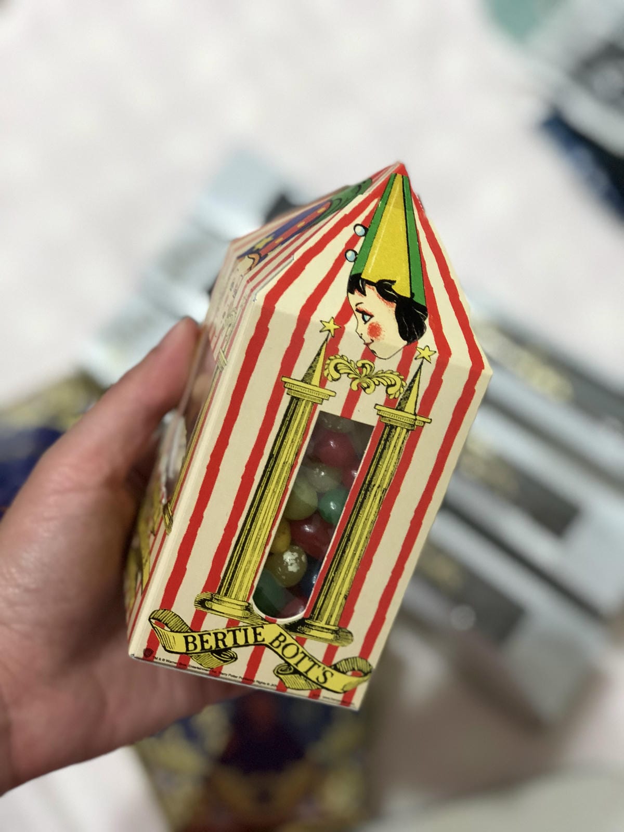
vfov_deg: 33.8
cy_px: 416
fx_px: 1370
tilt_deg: -65.8
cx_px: 312
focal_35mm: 57
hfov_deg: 25.7
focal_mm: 6.6
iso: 400
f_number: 2.8
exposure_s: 1/60
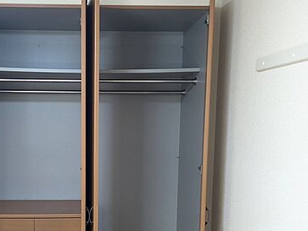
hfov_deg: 41.6
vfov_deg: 31.8
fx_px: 400
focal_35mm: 45
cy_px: 165
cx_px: 106
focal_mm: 5.43
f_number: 1.89
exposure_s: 1/60
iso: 389
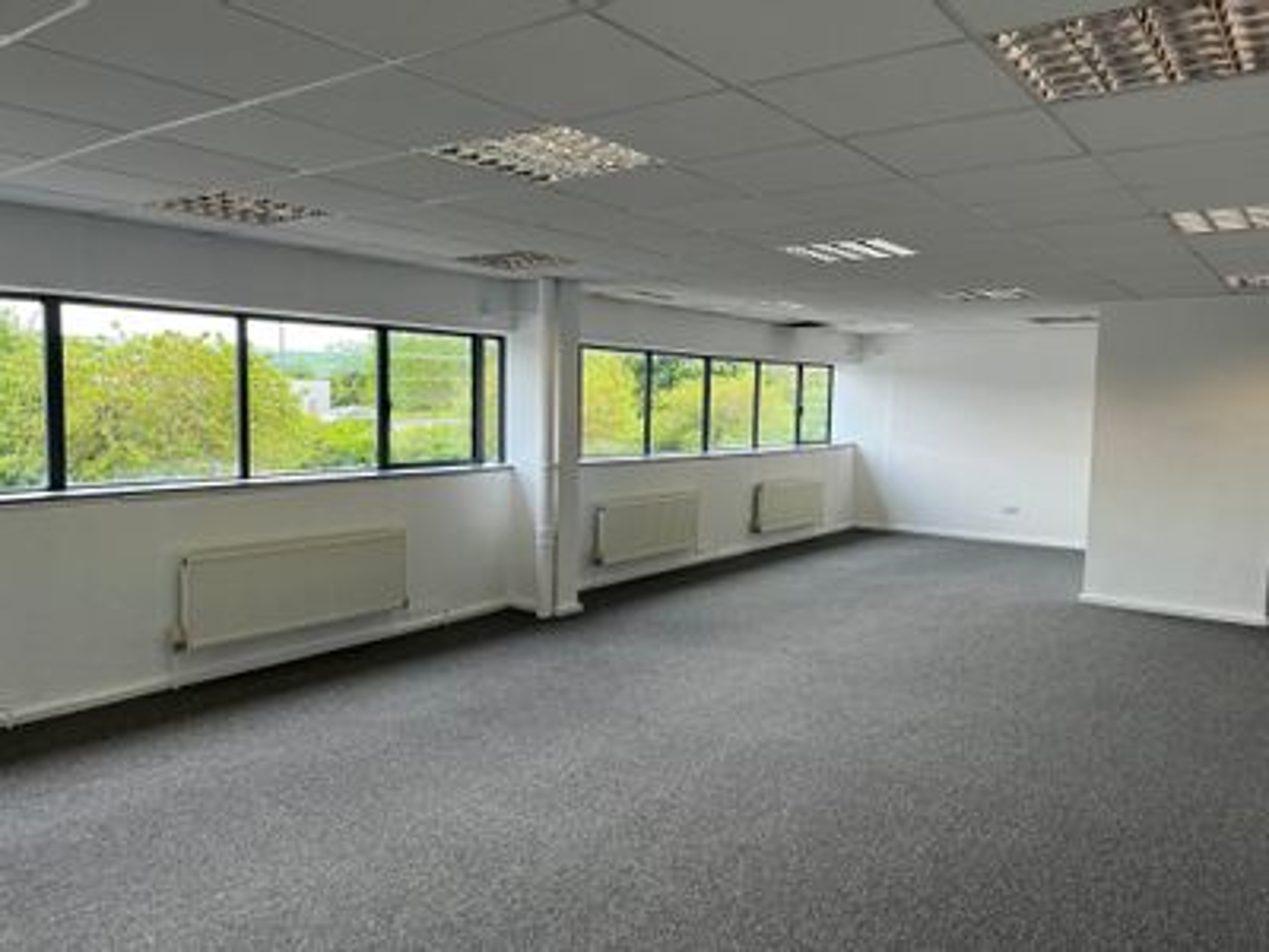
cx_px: 634
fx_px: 953
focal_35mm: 26
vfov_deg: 53.1
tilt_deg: -5.0
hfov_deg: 67.3
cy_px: 476
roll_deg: -1.4
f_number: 1.6
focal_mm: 5.1
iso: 40
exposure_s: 1/267
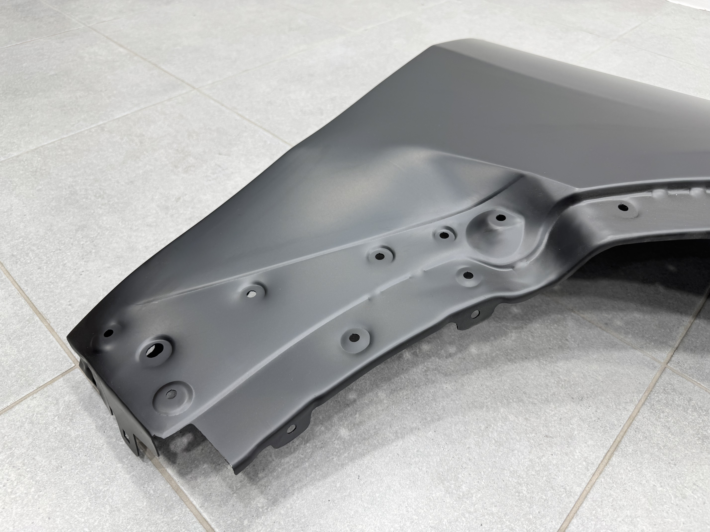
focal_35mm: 24
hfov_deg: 71.6
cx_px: 355
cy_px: 266
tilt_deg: -43.9
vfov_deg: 56.8
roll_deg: -2.4
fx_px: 492
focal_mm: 6.76
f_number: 1.78
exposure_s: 1/123
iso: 64
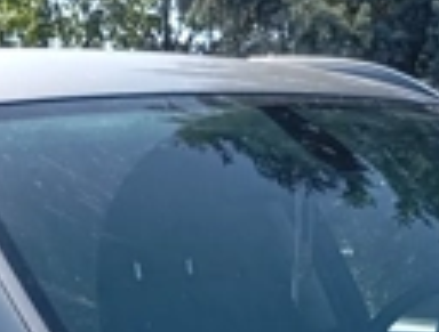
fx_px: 1668
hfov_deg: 15.0
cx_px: 305
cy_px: 667
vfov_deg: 10.5
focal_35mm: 131
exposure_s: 1/326
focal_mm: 4.27
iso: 101
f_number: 1.8
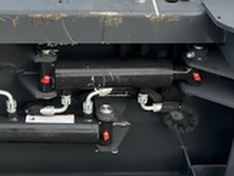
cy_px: 97
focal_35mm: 71
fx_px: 481
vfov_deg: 20.8
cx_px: 76
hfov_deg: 27.2
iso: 32
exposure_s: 1/122
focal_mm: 3
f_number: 1.8
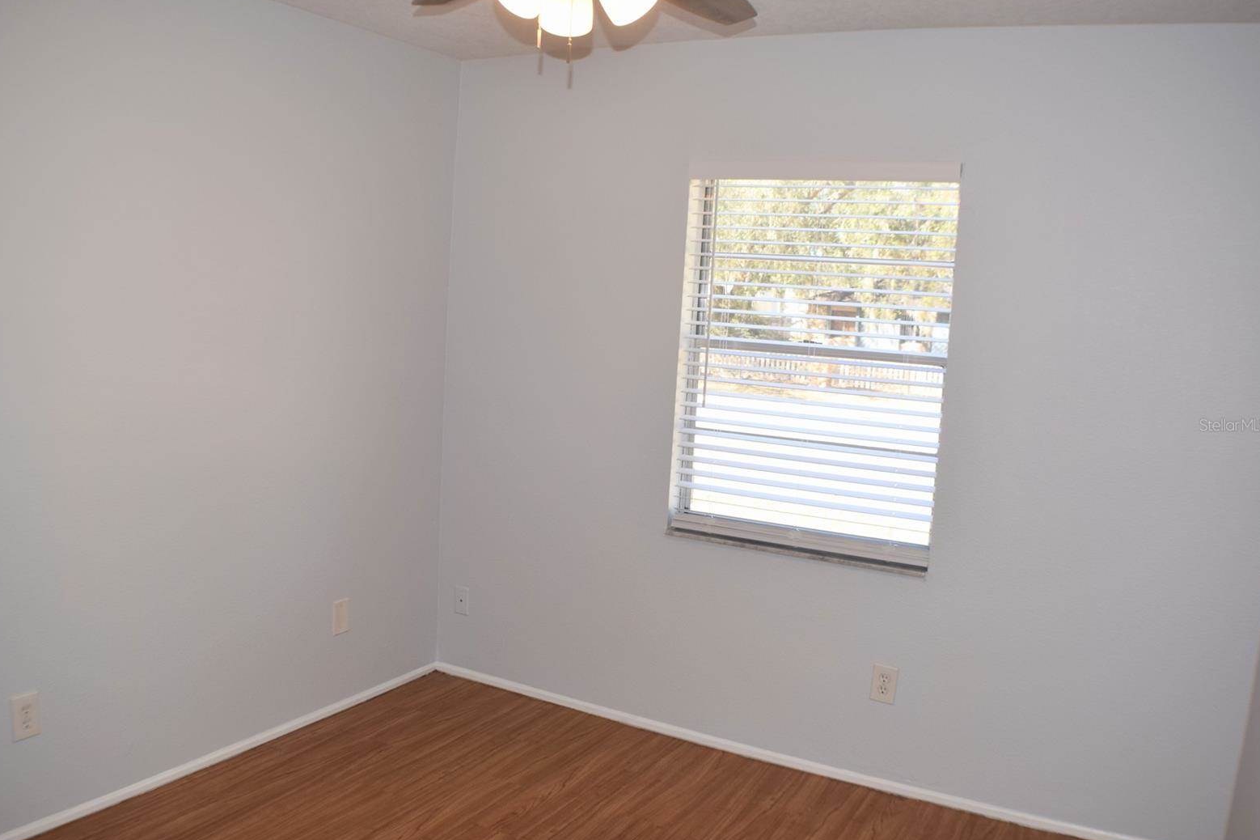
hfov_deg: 50.1
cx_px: 624
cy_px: 425
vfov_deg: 34.6
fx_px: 1348
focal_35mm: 39
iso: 280
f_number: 5.6
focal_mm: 25
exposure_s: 1/125
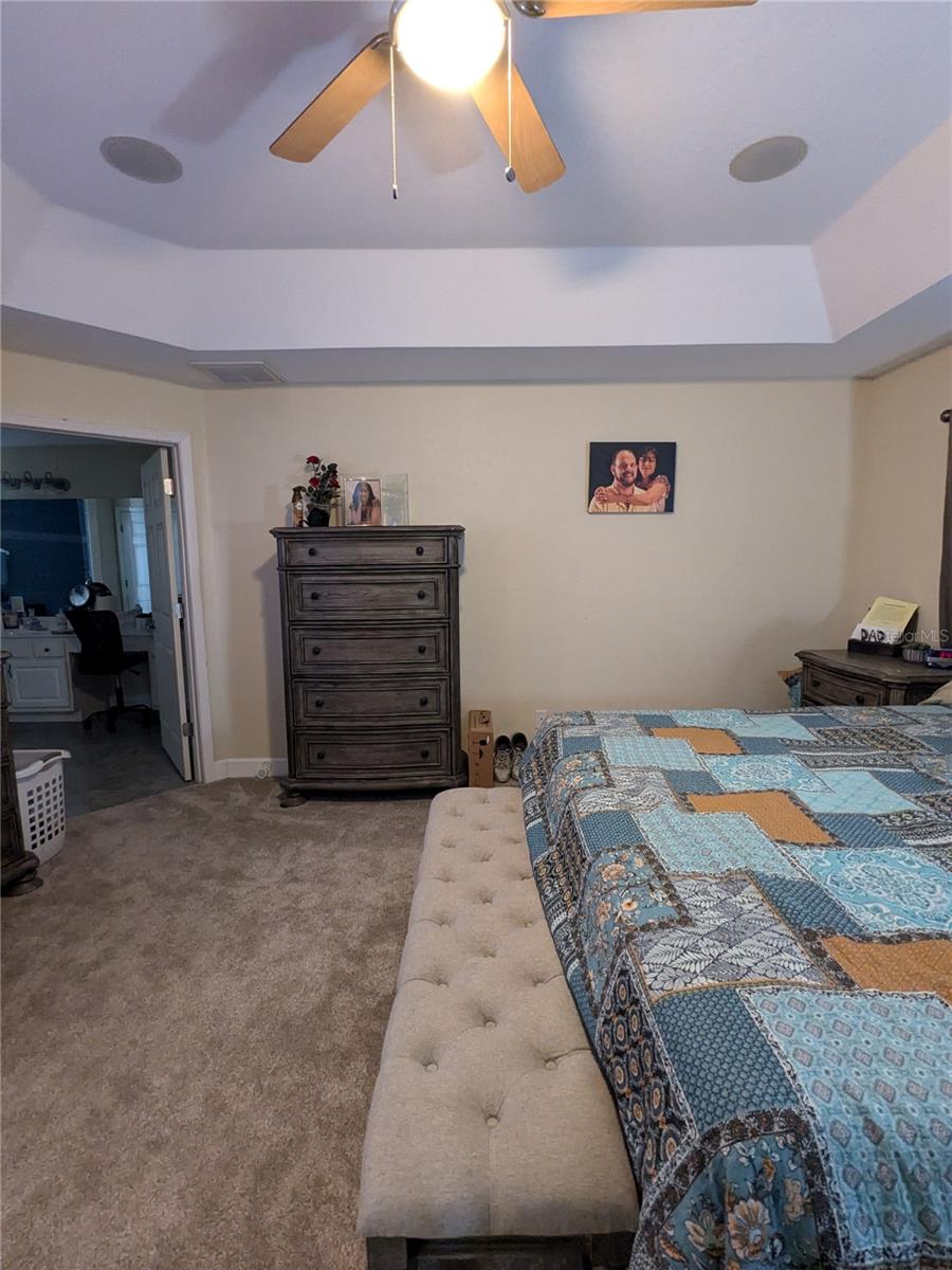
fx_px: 587
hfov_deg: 78.1
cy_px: 635
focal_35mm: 16
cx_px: 476
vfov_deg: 94.5
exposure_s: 1/25
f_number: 2.2
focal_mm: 2.35
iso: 628
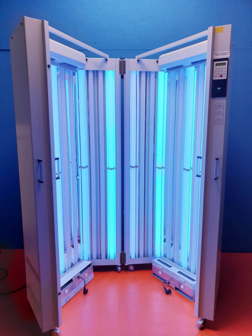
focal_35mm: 26
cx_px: 126
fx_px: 252
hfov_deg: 53.1
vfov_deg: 67.3
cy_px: 168
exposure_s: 1/366
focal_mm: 4.3
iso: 50
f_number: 2.4
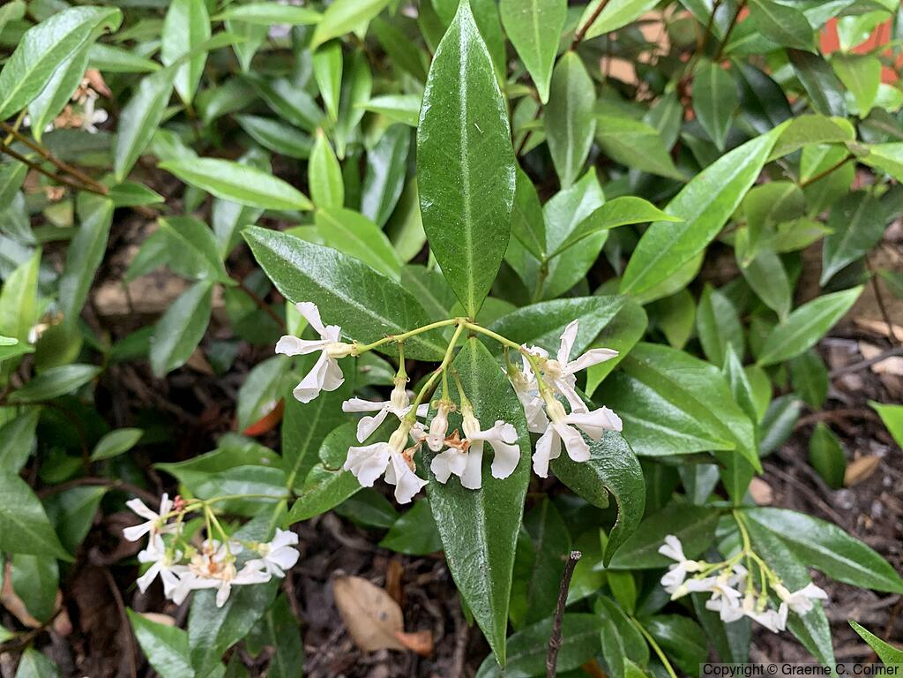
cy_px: 339
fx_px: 678
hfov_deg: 67.3
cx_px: 452
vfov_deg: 53.1
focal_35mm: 26
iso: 80
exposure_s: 1/121
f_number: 1.8
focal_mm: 4.25
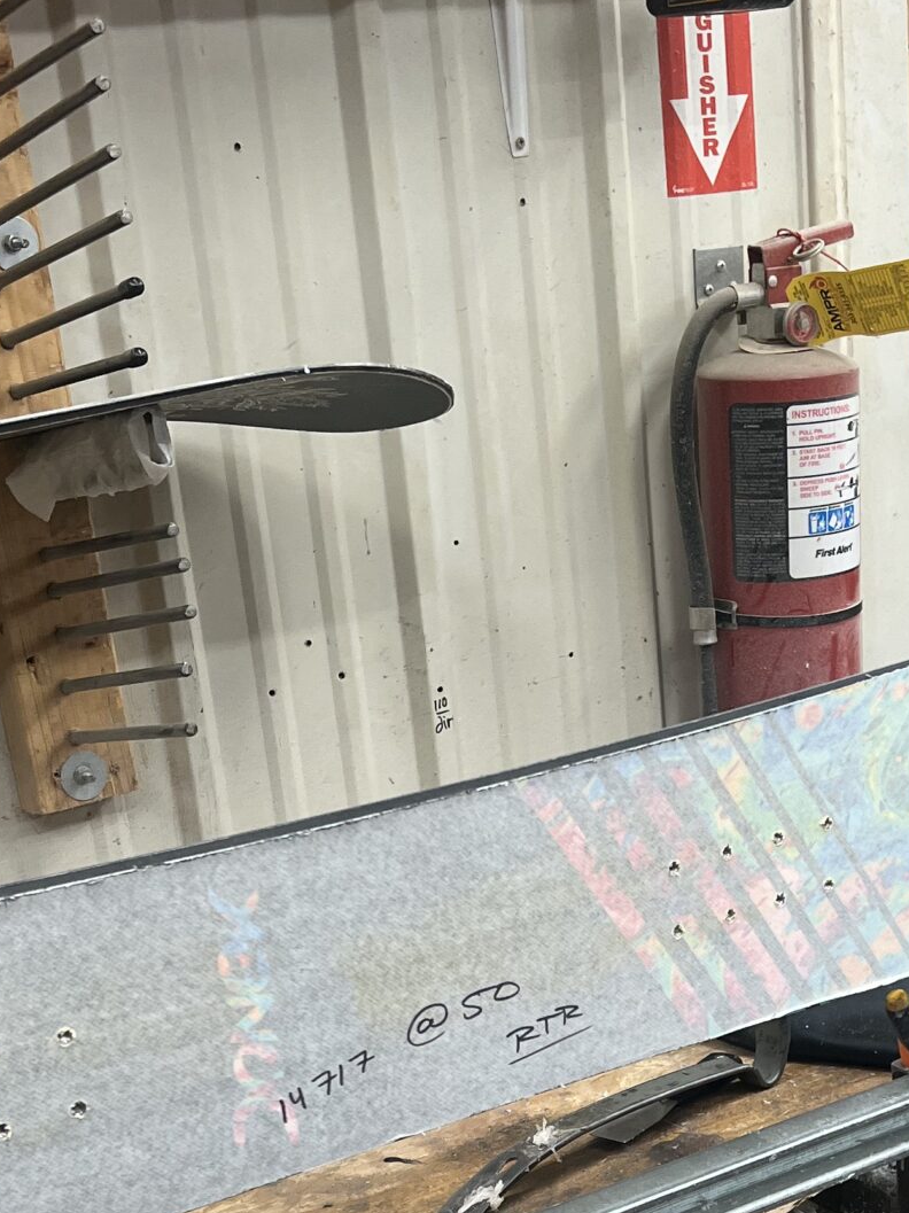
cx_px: 662
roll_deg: +6.5
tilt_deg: -22.8
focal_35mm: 63
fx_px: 2207
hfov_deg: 23.1
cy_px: 1055
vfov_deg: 29.6
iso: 80
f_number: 1.5
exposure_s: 1/120
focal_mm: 5.7
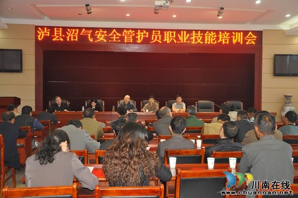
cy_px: 99
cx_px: 149
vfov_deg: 35.4
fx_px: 310
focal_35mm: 38
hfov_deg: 51.3
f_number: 4
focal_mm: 25
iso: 800
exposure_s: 1/80
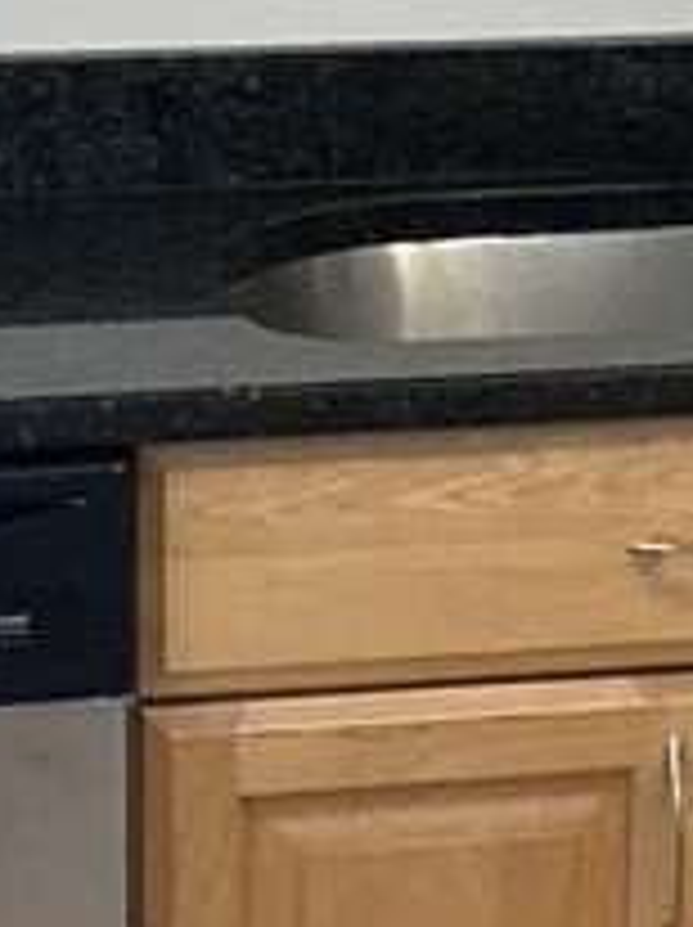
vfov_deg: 9.4
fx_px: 5590
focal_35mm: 209
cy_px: -104
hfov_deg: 6.8
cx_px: 1526
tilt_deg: -6.5
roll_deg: -1.4
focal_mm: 3.99
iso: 100
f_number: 1.8
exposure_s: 1/60
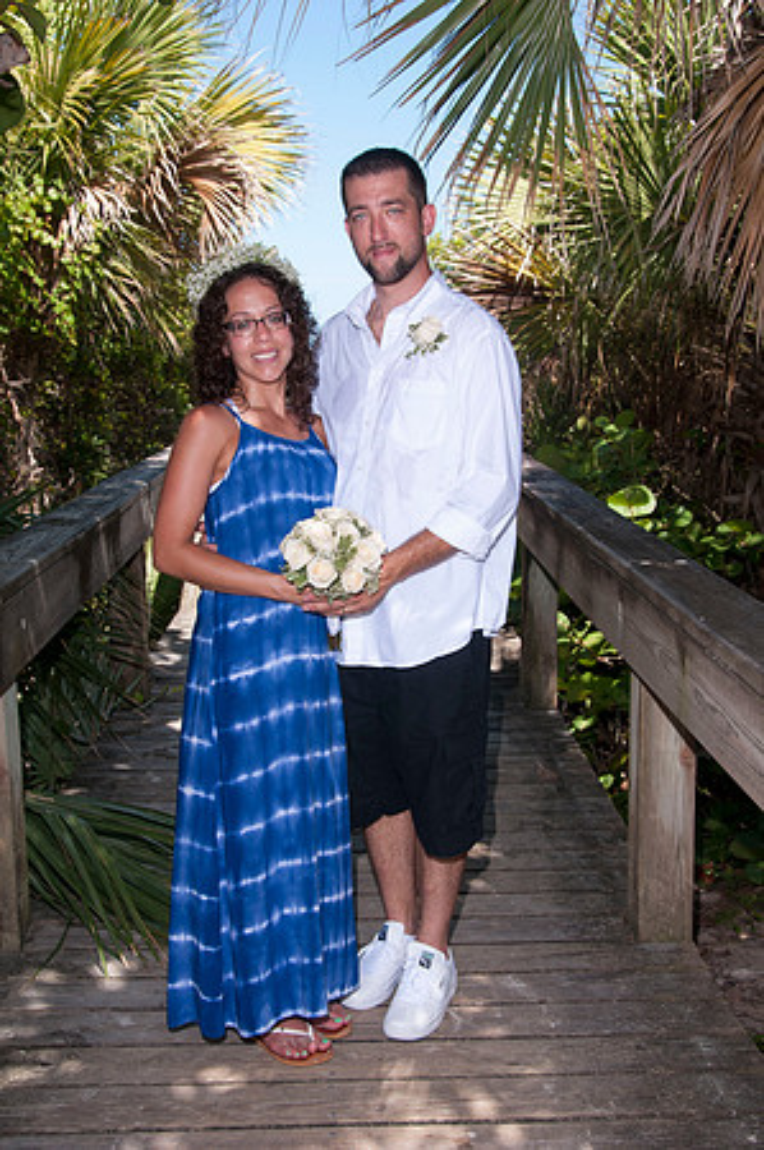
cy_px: 575
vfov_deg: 46.4
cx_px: 382
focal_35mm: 42
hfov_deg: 31.8
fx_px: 1340
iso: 100
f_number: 7.1
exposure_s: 1/250
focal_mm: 28
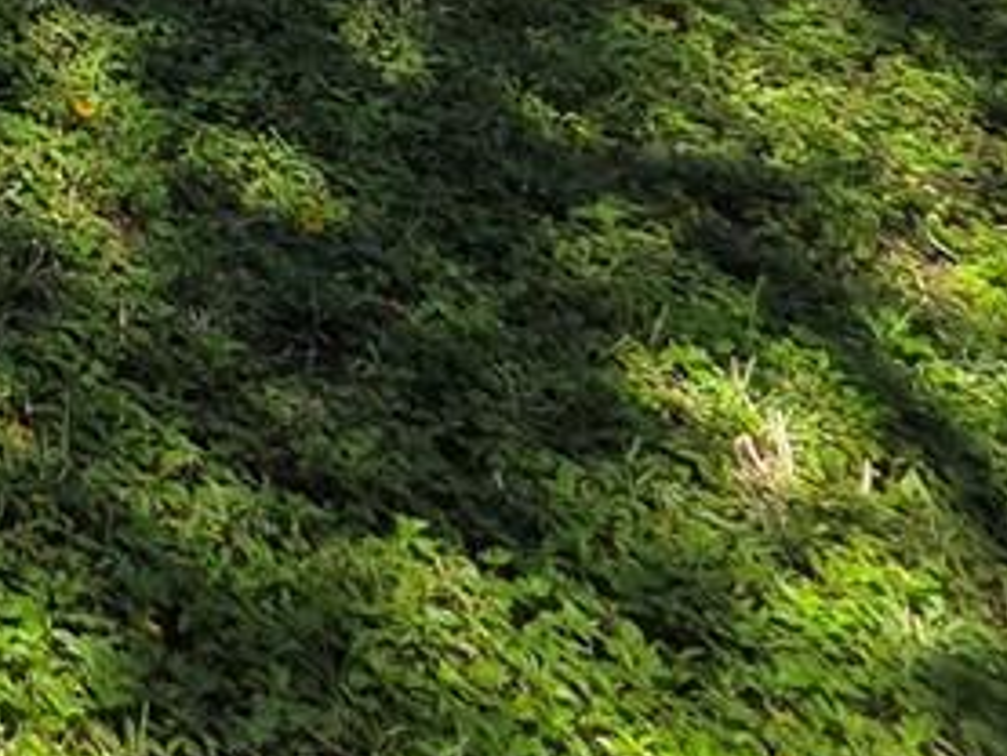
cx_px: -1189
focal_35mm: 75
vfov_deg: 13.0
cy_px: -1207
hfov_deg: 16.6
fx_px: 2183
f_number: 1.9
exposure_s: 1/1151
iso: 40
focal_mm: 2.2
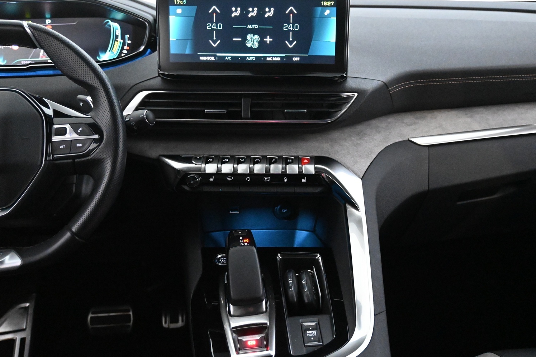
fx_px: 581
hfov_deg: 49.5
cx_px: 278
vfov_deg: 34.2
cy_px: 176
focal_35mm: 39
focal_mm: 24
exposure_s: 1/40
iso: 10000
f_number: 4.2
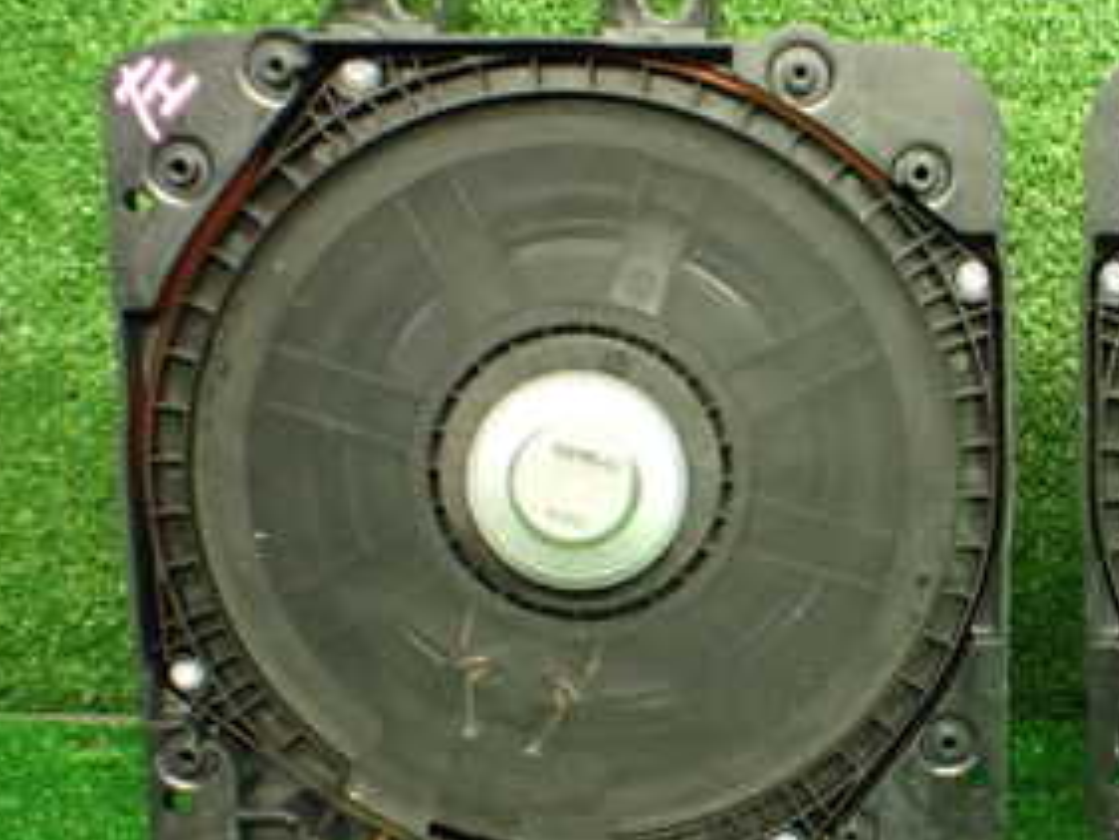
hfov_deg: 28.7
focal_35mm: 64
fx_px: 2070
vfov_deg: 22.9
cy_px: 502
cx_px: 1067
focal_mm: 5.4
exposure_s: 1/80
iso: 800
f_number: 2.3
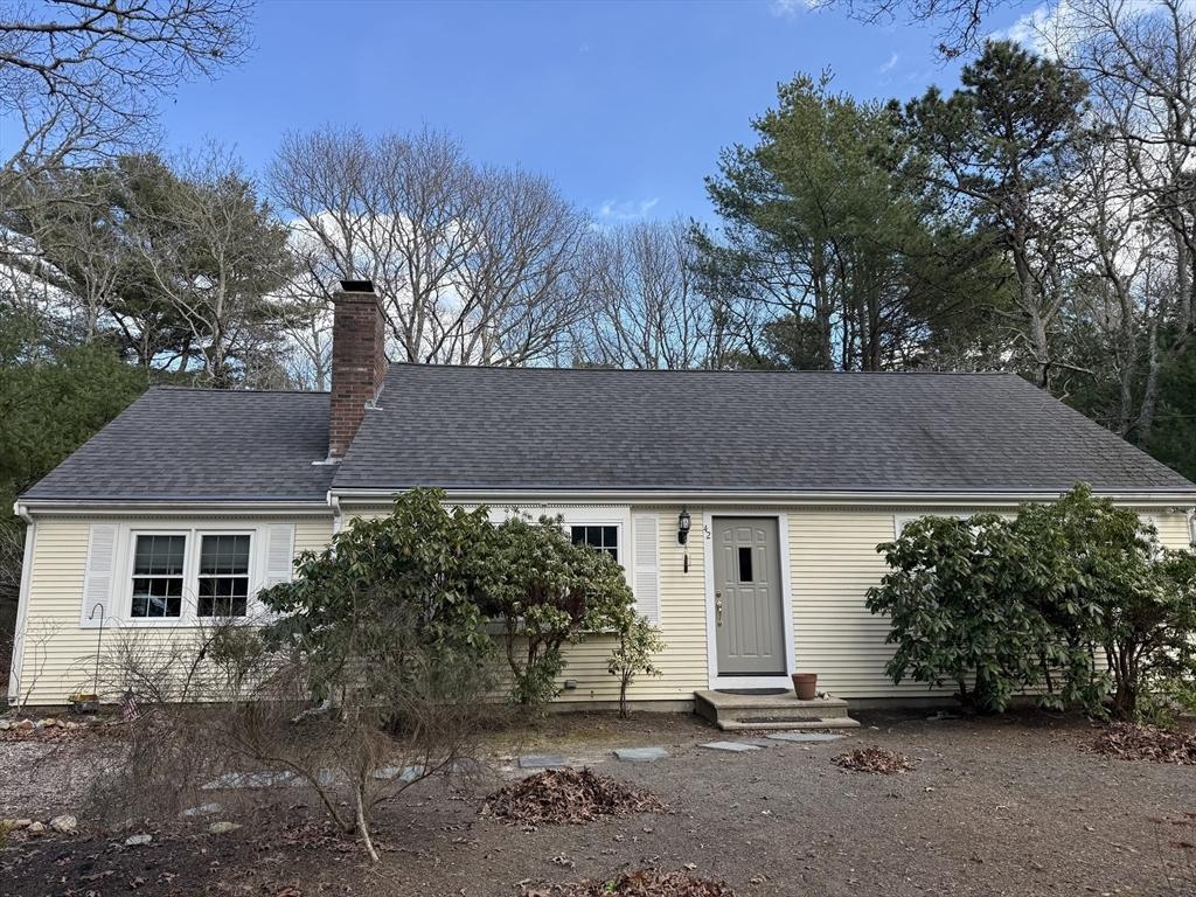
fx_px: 829
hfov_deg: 71.6
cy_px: 448
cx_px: 598
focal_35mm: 24
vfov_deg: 56.8
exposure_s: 1/888
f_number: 1.78
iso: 80
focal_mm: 6.76
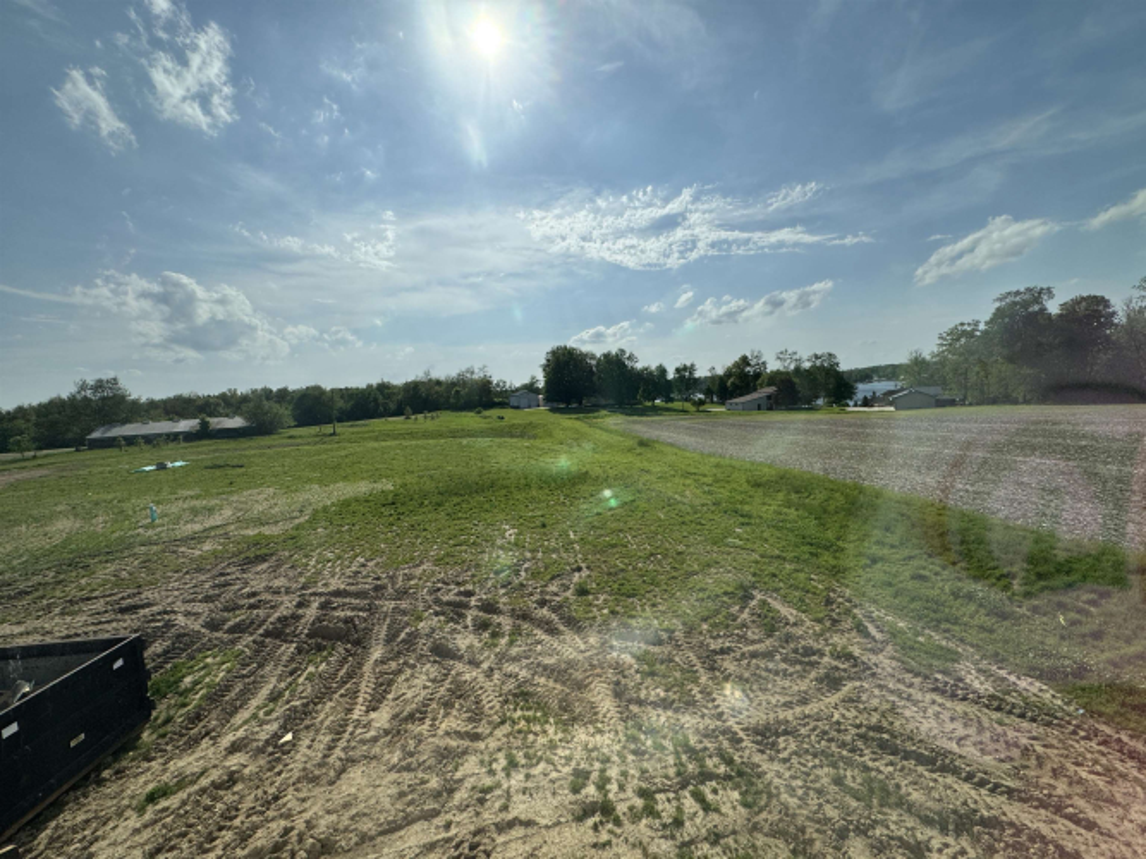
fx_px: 463
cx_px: 573
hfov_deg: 102.1
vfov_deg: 85.7
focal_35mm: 14
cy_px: 430
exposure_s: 1/3906
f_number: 2.2
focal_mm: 2.22
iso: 40
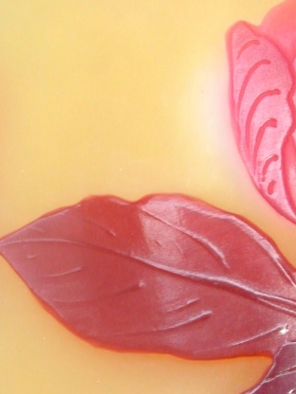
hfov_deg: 8.3
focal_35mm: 179
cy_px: 331
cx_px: 238
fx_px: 2041
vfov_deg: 11.0
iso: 80
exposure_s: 1/45
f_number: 5.4
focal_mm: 10.2
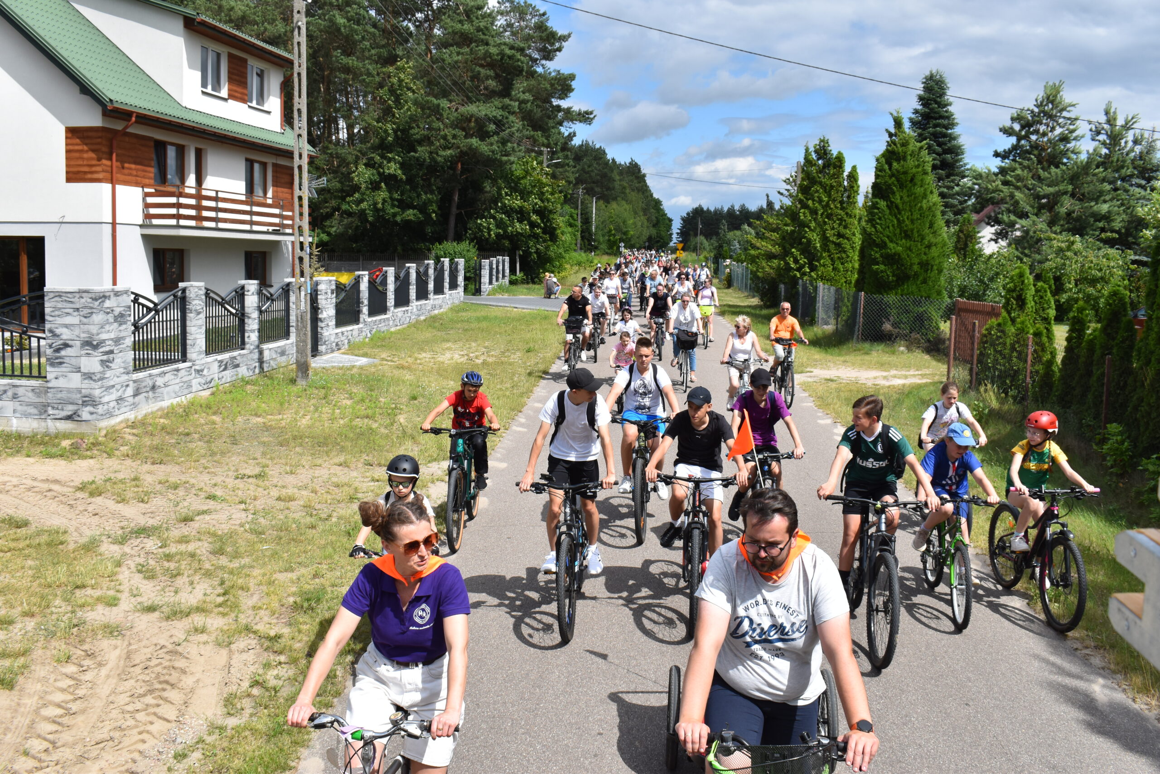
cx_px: 580
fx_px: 1063
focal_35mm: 33
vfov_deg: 40.0
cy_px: 387
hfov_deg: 57.2
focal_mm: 22
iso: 200
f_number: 11
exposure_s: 1/500
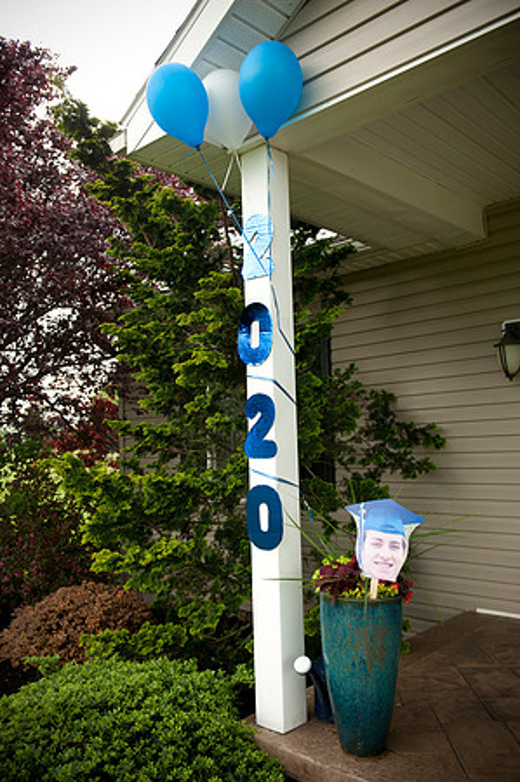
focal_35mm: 31
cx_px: 260
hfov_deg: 42.2
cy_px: 391
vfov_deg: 60.3
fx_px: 673
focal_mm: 31
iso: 500
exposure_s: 1/400
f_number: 4
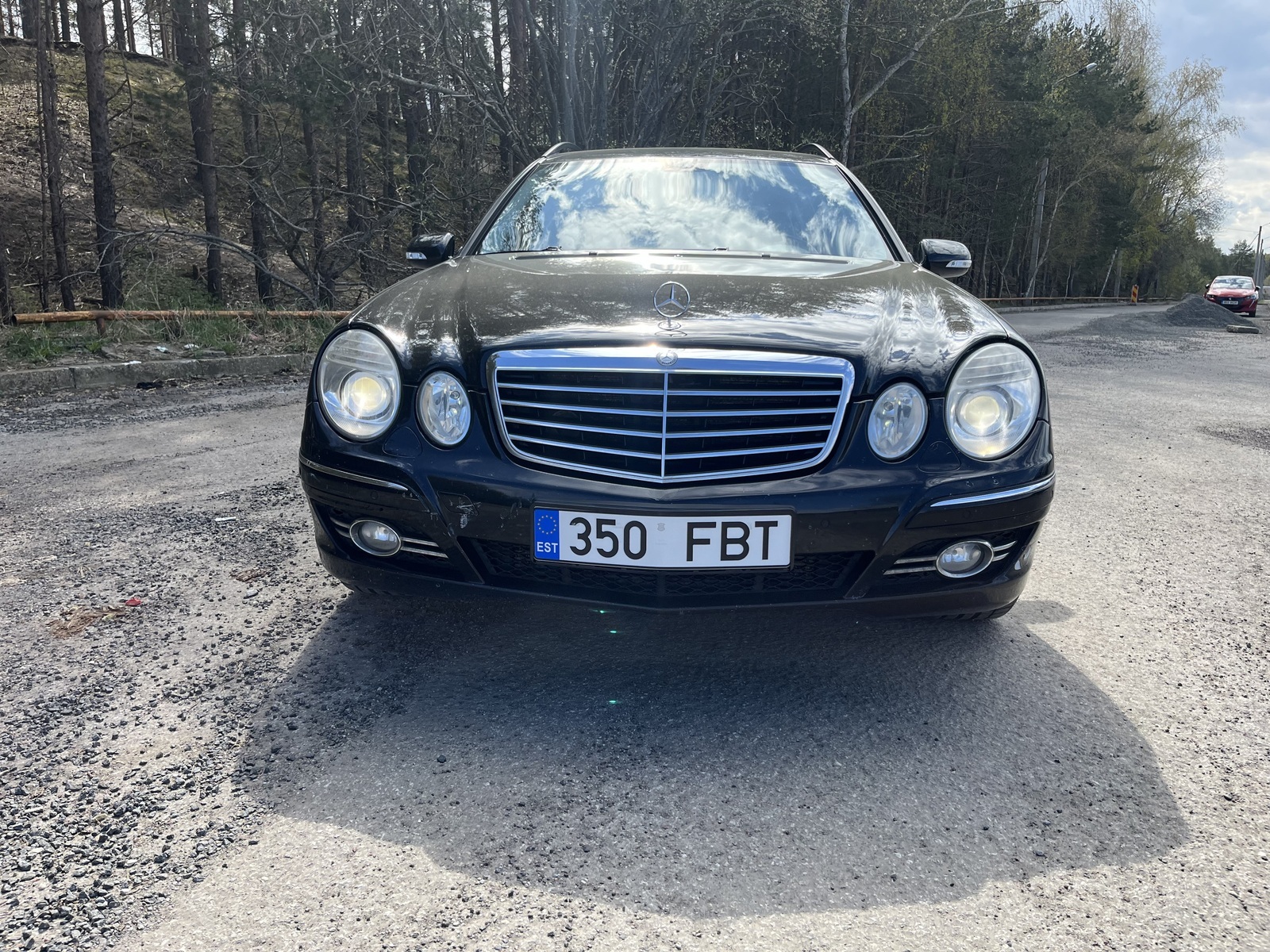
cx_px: 635
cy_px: 476
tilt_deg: -10.8
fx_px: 954
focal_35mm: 26
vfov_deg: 53.1
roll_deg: -1.3
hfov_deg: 67.3
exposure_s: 1/1389
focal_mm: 5.1
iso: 50
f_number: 1.6
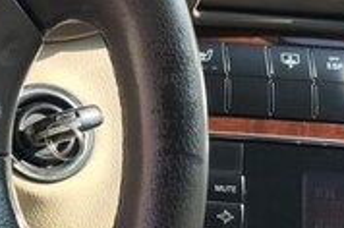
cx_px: -257
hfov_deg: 15.8
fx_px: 1068
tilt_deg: -18.6
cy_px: 72
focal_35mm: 112
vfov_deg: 12.2
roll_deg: -3.8
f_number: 2.2
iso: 25
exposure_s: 1/221
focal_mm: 4.15
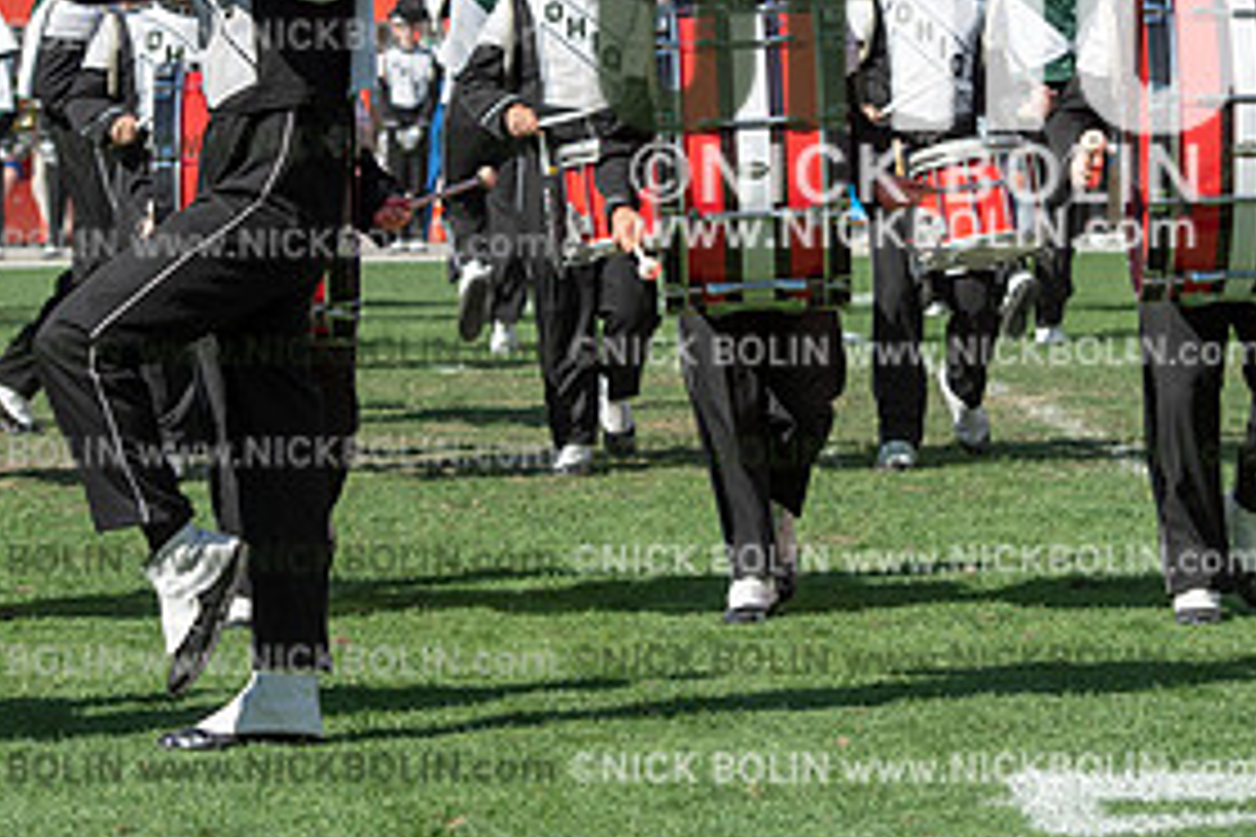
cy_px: 38
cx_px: 914
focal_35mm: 208
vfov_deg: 6.6
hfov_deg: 9.9
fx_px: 7256
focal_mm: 100
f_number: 5
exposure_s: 1/2000
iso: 400
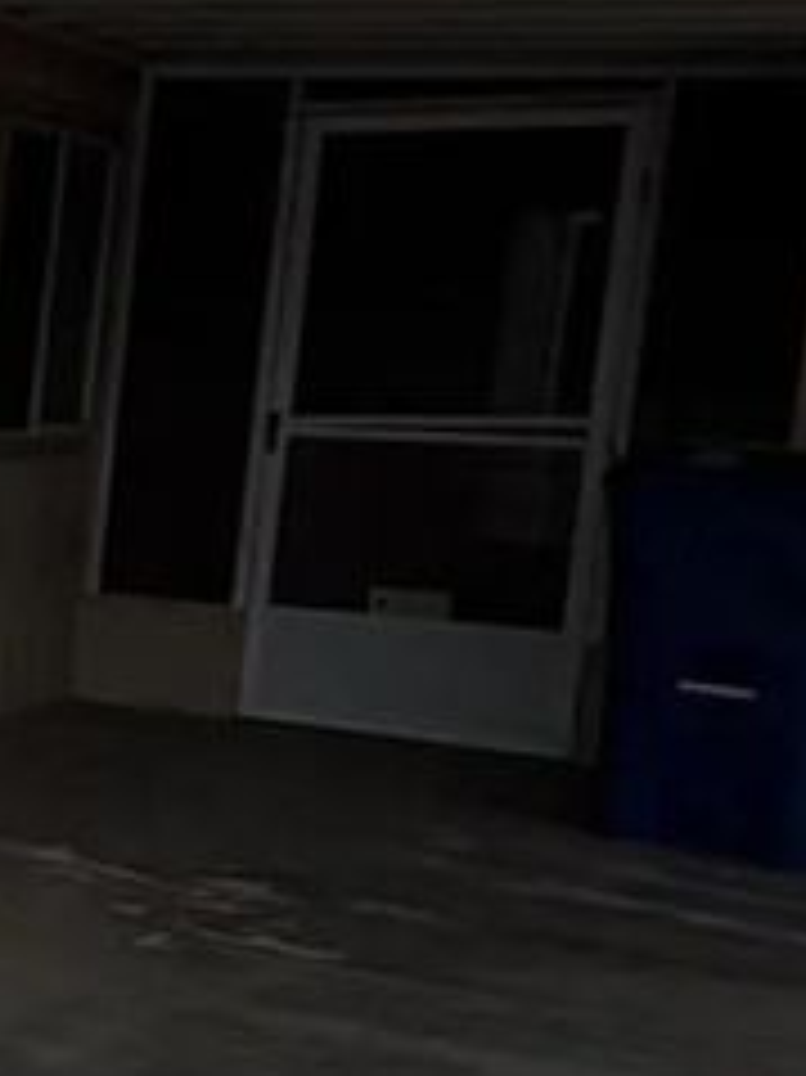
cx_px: -1414
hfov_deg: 12.1
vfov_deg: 24.4
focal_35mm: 80
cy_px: 610
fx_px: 2486
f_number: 2.2
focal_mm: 2.22
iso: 64
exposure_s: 1/1976
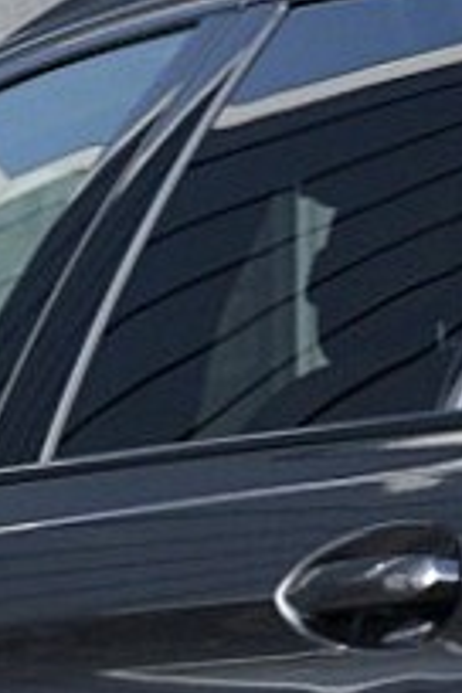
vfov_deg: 6.2
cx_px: 1274
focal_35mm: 334
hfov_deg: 4.0
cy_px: 656
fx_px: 6429
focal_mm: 28
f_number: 8
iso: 400
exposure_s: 1/60
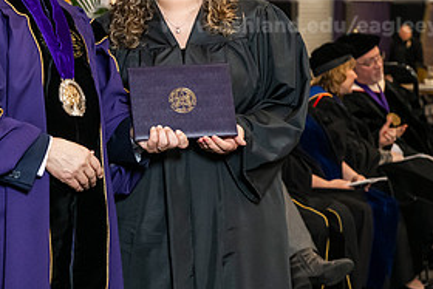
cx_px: 90
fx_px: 1745
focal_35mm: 145
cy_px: 58
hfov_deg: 14.1
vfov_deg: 9.5
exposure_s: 1/200
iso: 2500
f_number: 5
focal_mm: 70
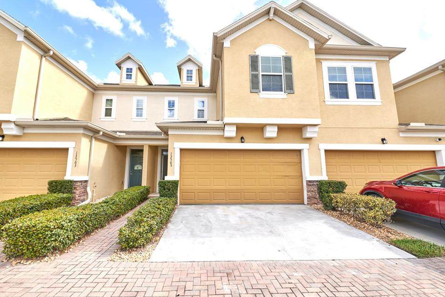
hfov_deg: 100.4
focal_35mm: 15
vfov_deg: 77.2
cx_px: 216
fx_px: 185
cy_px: 139
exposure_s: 1/160
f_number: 6.3
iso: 100
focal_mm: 14
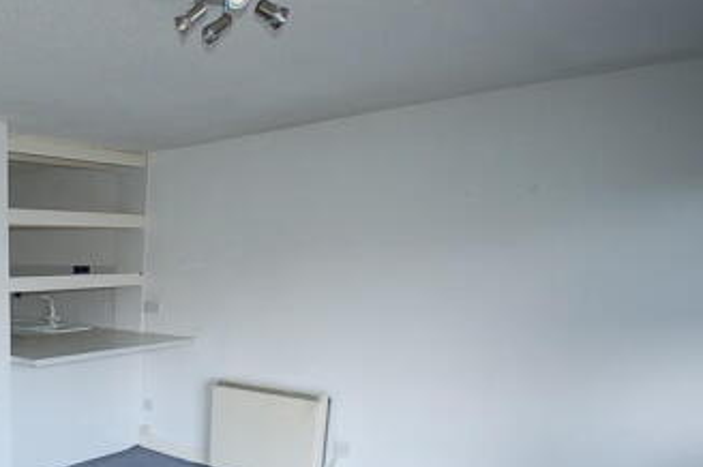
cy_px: 411
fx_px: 585
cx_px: 36
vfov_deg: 40.6
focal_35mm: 30
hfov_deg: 52.3
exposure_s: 1/25
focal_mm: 10
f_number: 4.5
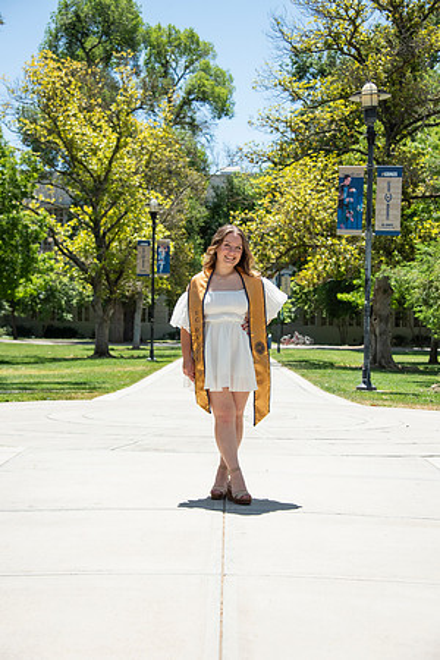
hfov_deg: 20.9
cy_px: 330
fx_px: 1192
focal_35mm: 65
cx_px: 220
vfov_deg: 31.0
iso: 500
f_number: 5.6
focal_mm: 65
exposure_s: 1/2500
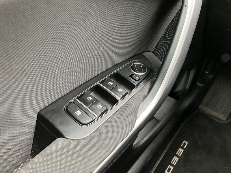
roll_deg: +1.0
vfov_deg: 49.7
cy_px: 86
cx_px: 116
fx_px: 187
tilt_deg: -43.3
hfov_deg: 63.4
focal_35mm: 28
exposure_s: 1/48
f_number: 1.8
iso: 320
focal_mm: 3.99
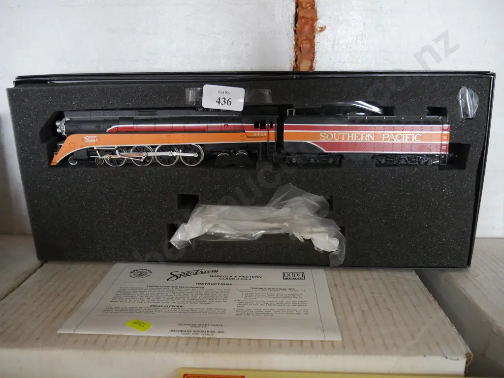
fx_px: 437
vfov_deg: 46.8
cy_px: 189
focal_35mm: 30
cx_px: 252
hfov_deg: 59.9
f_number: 3.6
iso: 1600
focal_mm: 15
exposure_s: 1/60
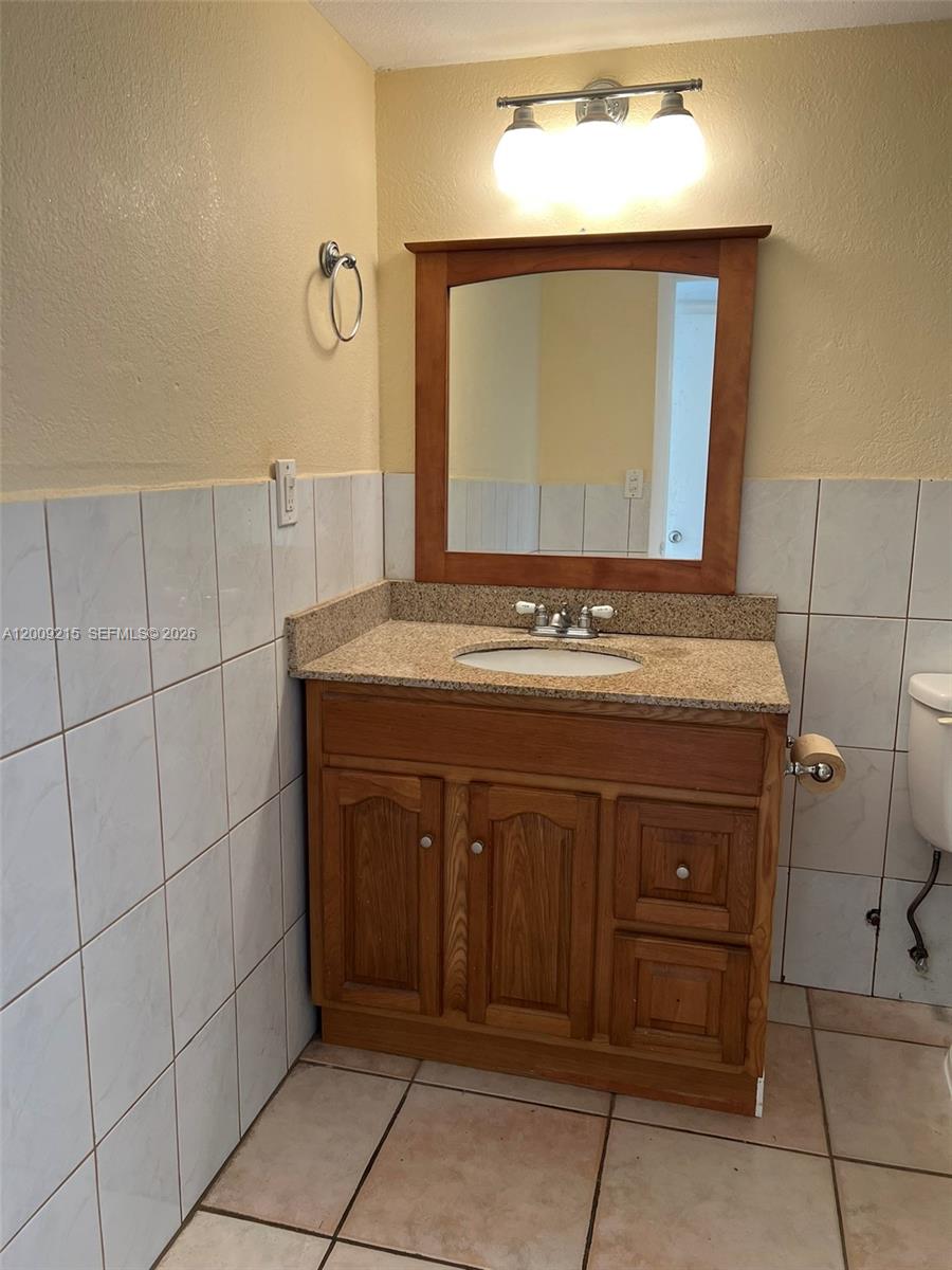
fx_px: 953
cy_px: 635
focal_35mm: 26
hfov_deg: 53.1
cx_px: 476
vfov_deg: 67.3
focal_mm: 5.7
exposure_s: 1/120
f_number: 1.5
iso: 80
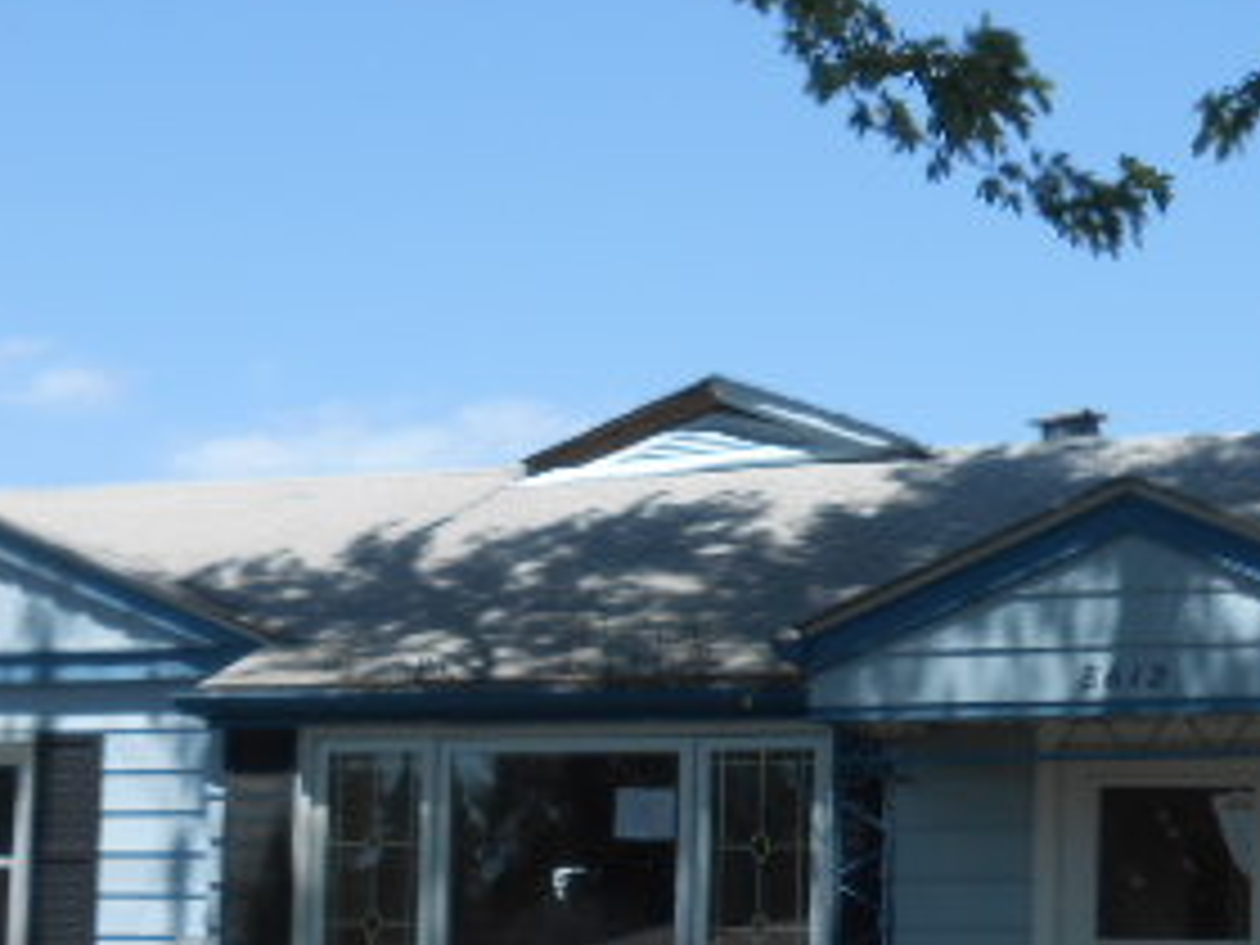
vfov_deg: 16.7
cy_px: 909
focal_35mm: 87
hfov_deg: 22.5
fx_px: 3167
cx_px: 608
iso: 80
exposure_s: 1/640
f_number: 4.2
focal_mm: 6.8
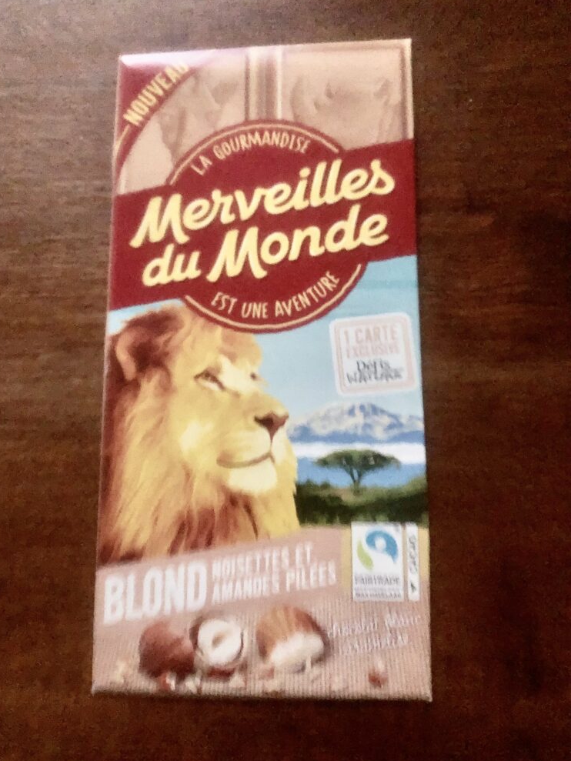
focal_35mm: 29
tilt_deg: -79.8
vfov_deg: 61.6
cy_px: 390
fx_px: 638
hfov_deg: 48.2
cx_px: 276
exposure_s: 1/4
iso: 800
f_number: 1.8
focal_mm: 3.99
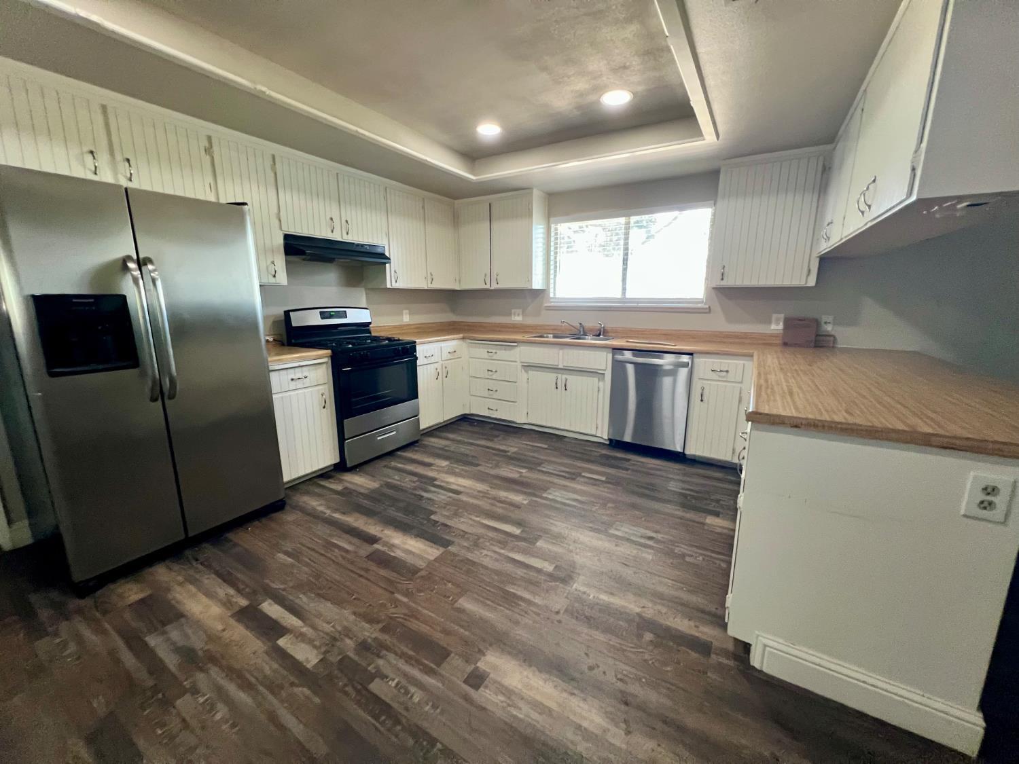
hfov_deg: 106.2
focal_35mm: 13
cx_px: 510
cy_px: 382
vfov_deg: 89.9
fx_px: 383
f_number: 1.8
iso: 500
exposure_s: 1/60
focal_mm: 1.57
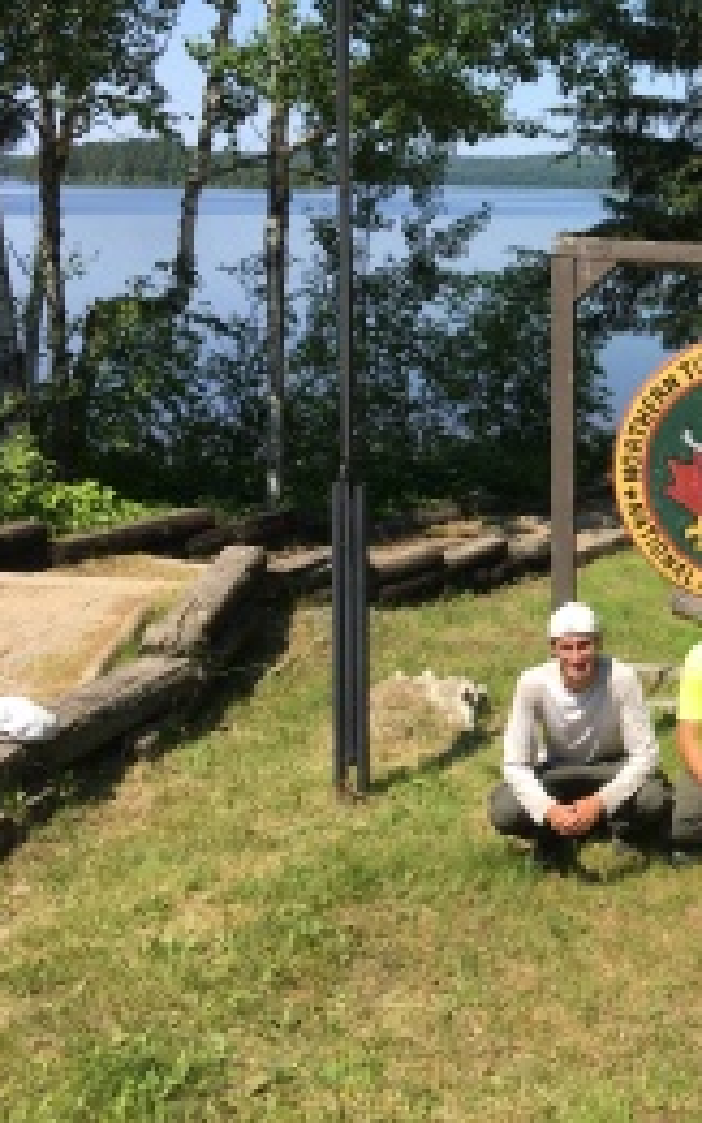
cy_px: 546
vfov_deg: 46.2
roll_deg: -0.7
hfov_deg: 27.2
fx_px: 1317
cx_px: 784
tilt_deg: -14.7
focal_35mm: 43
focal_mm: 4.15
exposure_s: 1/1166
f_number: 2.2
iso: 25
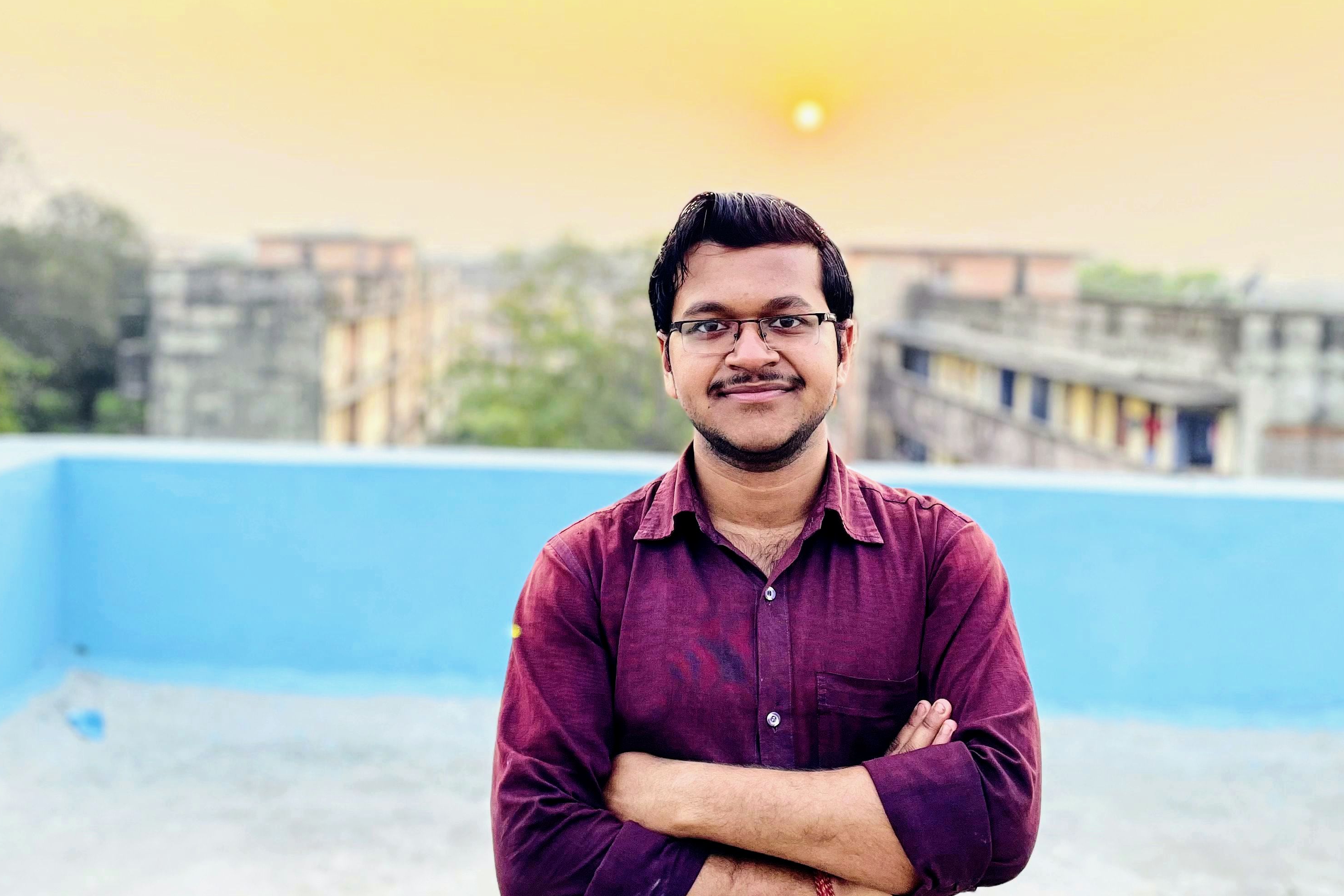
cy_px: 373
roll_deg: -1.7
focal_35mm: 37
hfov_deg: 51.9
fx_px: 1381
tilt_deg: -4.6
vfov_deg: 35.9
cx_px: 656
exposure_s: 1/640
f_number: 1.6
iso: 50
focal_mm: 4.2
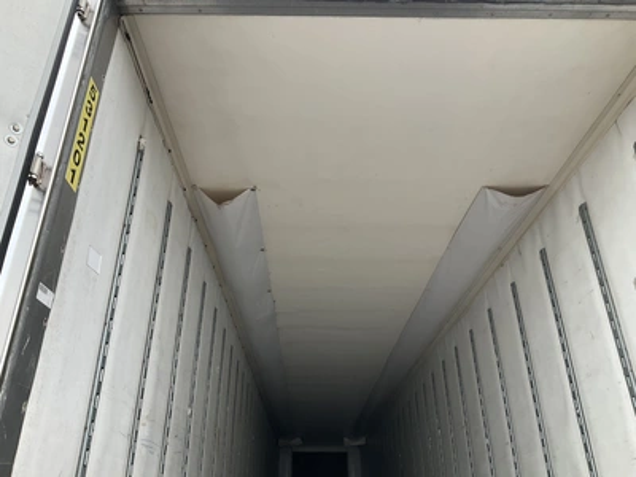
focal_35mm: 29
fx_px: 533
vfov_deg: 48.2
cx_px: 318
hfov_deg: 61.7
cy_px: 238
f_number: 1.8
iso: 25
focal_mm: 3
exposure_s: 1/284
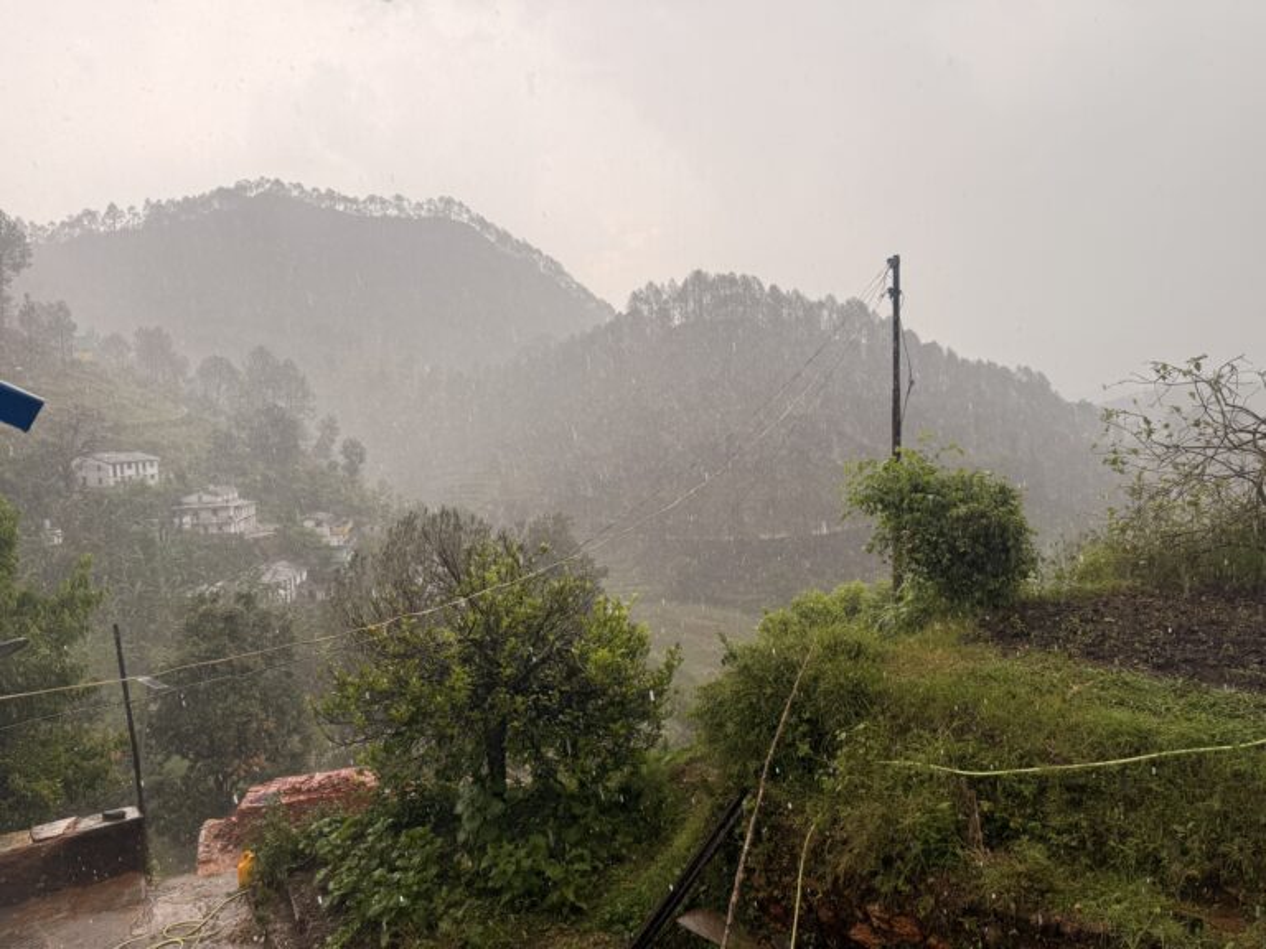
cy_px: 474
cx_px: 633
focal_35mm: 24
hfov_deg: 71.6
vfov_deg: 56.8
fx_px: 878
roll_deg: +2.1
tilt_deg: -4.7
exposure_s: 1/598
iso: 80
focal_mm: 6.76
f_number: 1.78
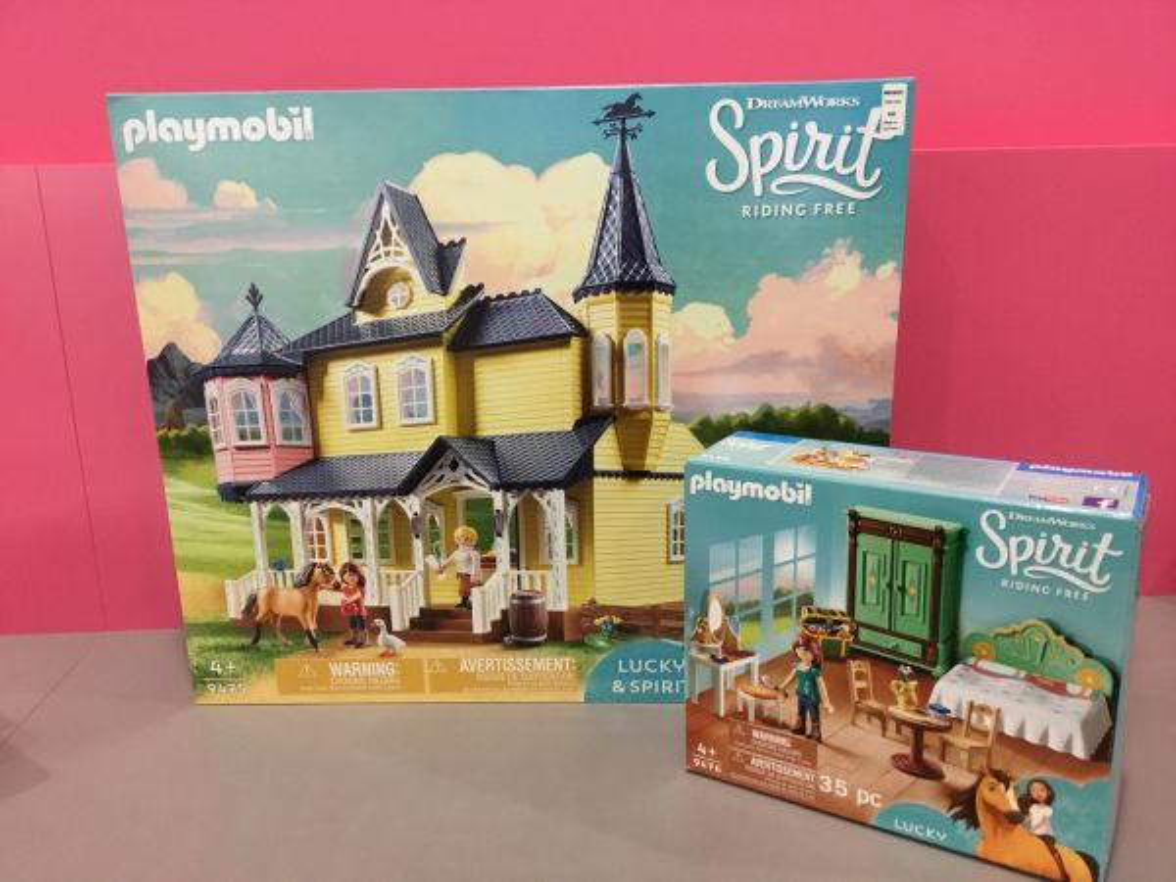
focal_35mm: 31
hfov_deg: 58.4
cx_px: 588
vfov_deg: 45.4
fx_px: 1053
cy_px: 441
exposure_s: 1/20
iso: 250
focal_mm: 3.3
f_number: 2.4
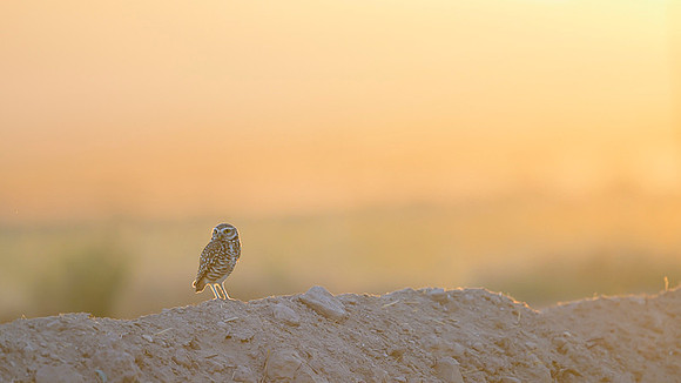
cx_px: 323
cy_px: 213
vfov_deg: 1.7
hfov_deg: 3.1
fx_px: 12653
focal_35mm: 701
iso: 640
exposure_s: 1/500
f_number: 4
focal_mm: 560
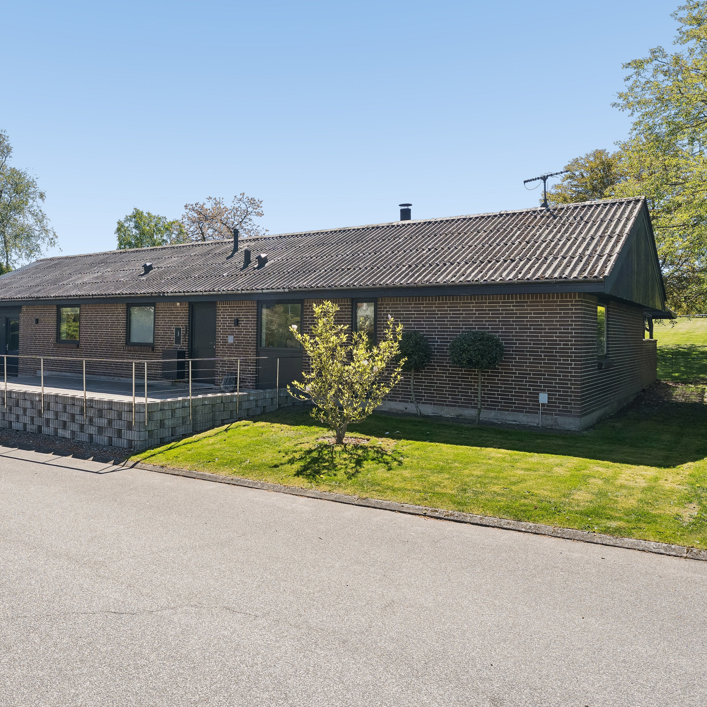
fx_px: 607
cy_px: 350
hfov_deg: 59.4
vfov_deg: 60.4
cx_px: 253
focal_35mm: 26
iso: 800
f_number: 8
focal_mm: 20.2
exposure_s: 1/800
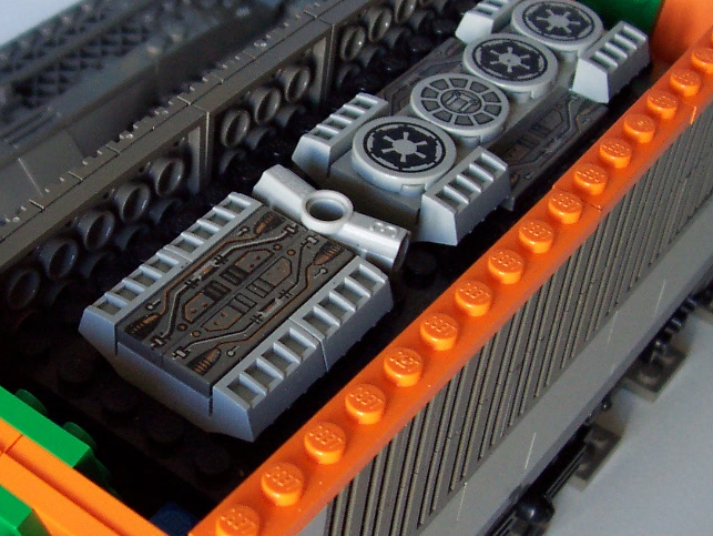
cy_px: 310
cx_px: 224
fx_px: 1422
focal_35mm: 69
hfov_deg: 27.9
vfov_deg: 21.3
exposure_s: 1/30
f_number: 2.8
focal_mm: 5.6
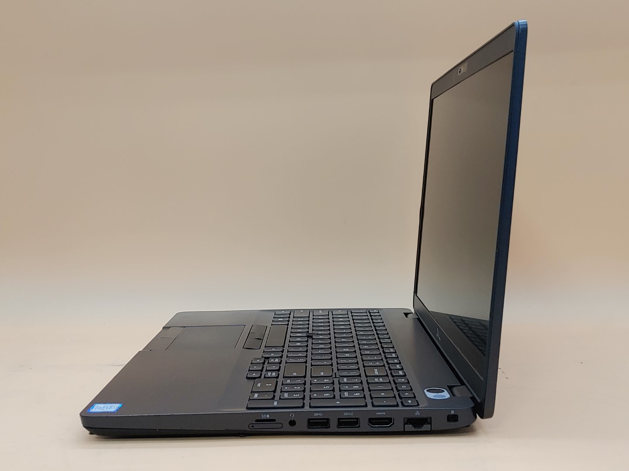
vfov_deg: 32.9
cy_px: 236
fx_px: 800
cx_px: 314
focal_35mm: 44
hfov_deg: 42.9
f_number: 1.8
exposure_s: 1/63
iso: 50
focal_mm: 4.36
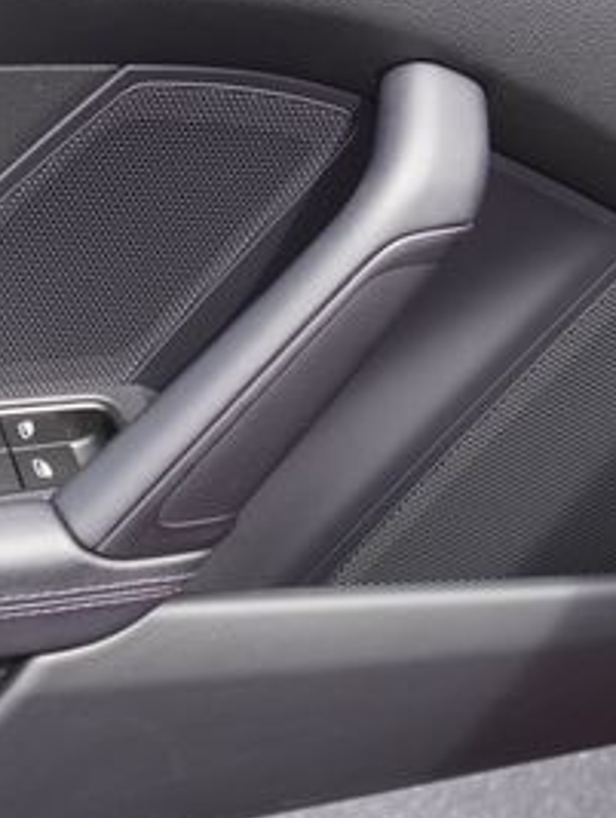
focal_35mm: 76
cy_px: 196
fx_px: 1799
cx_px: 187
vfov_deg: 25.3
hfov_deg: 19.3
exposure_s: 1/160
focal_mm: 22
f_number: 4
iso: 200
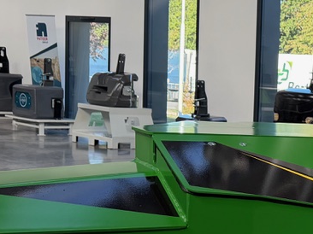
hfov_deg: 20.9
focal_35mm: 84
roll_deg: -4.5
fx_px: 759
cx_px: 419
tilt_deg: -9.4
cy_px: 205
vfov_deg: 17.3
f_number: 1.78
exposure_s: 1/353
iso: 100
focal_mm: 6.76
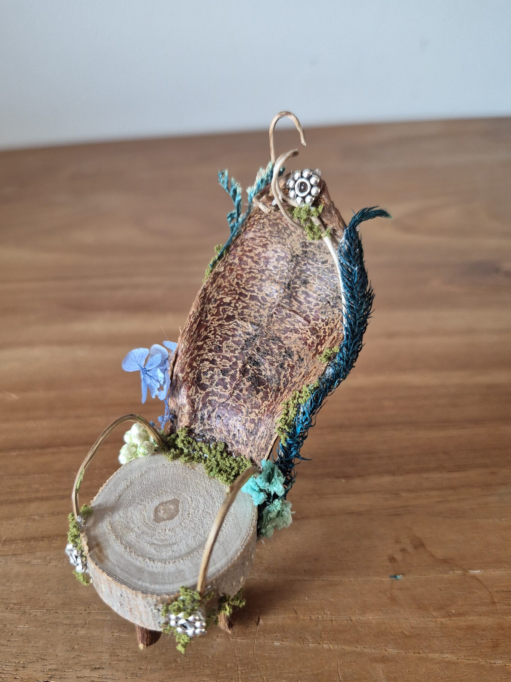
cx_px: 241
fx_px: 512
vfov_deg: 67.2
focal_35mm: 26
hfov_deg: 53.0
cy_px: 367
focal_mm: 5.4
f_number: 1.8
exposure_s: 1/100
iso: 320
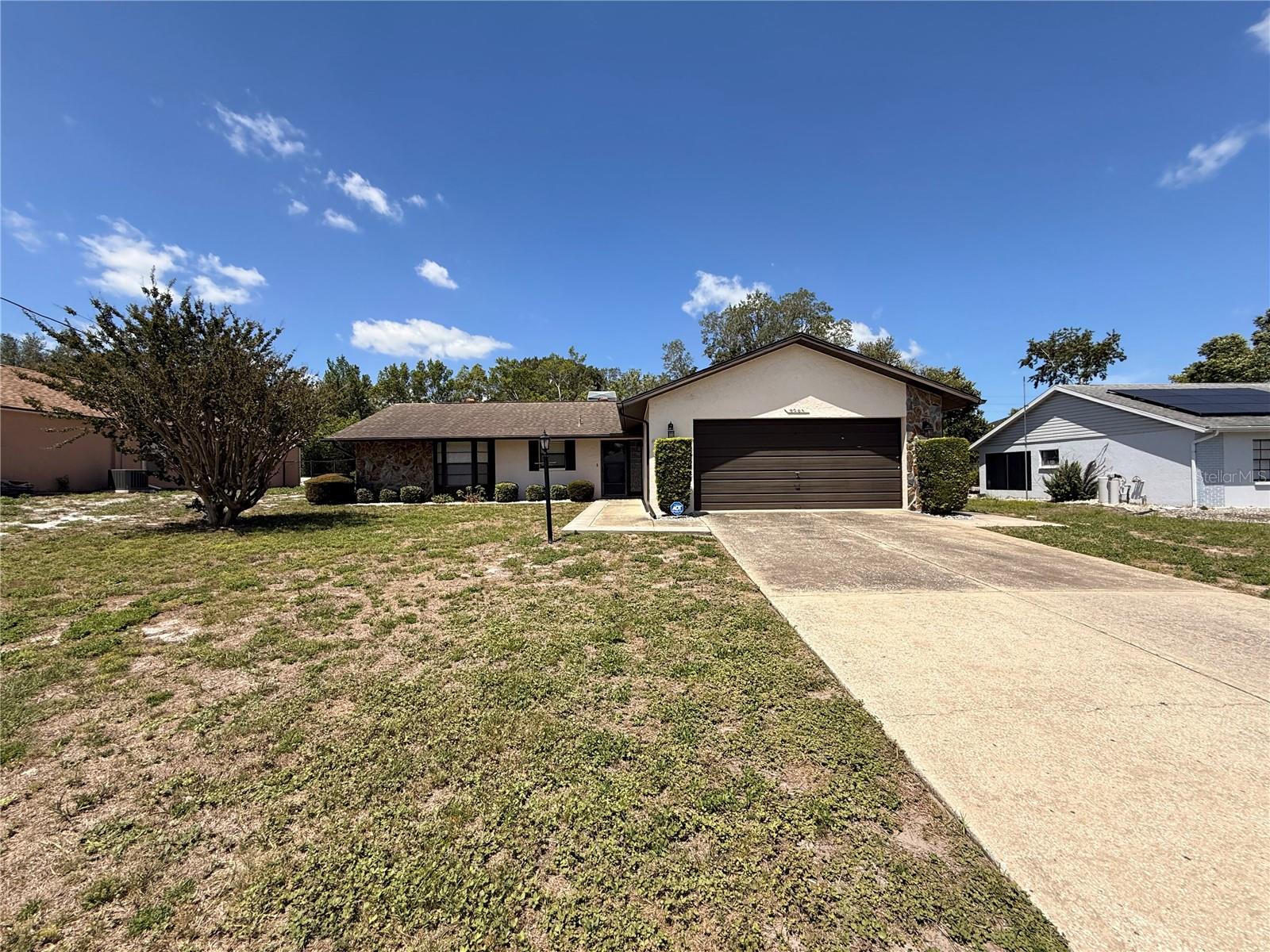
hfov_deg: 102.1
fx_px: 514
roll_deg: +0.0
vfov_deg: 85.7
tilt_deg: +0.5
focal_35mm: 14
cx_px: 635
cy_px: 476
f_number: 2.2
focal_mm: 2.22
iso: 50
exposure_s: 1/2165
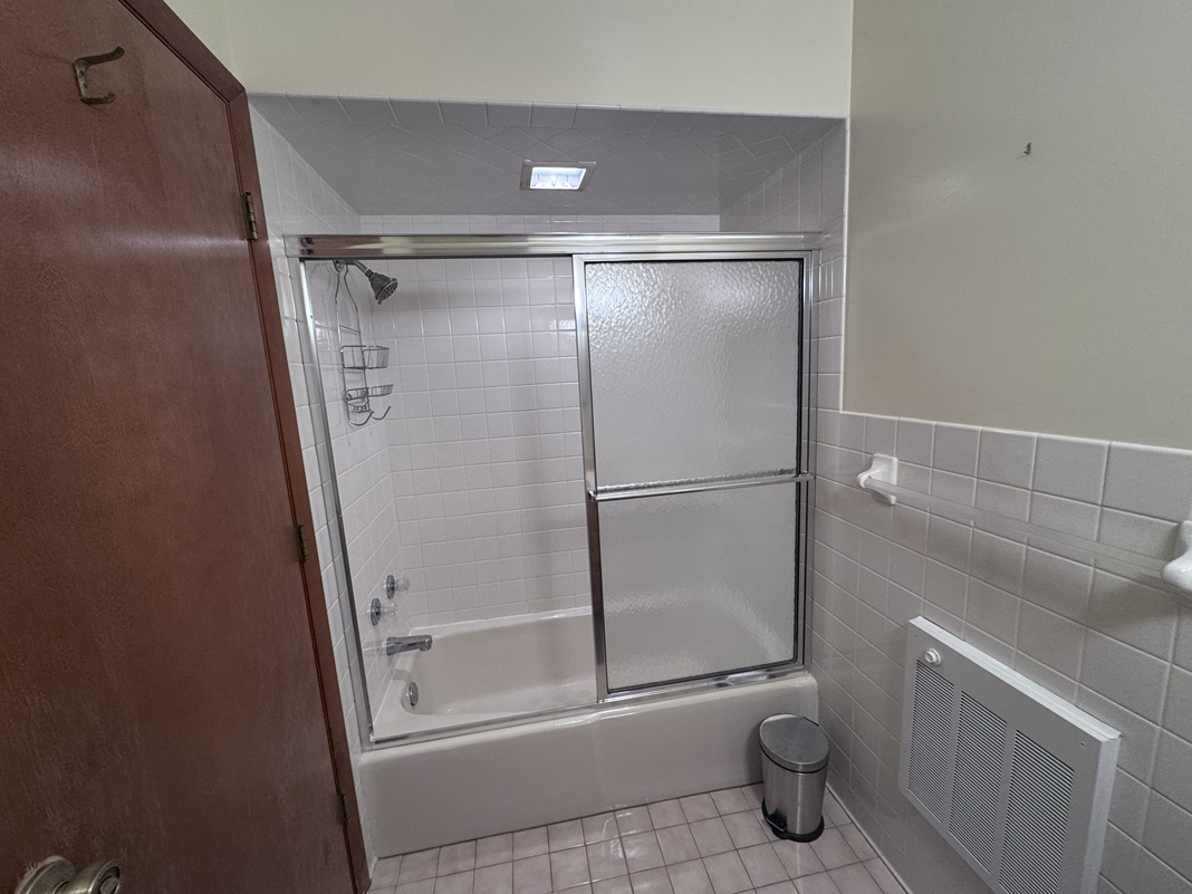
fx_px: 482
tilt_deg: -9.7
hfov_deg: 102.1
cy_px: 447
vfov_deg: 85.7
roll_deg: +2.9
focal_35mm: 14
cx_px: 596
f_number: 2.2
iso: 160
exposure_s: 1/60
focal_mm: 2.22
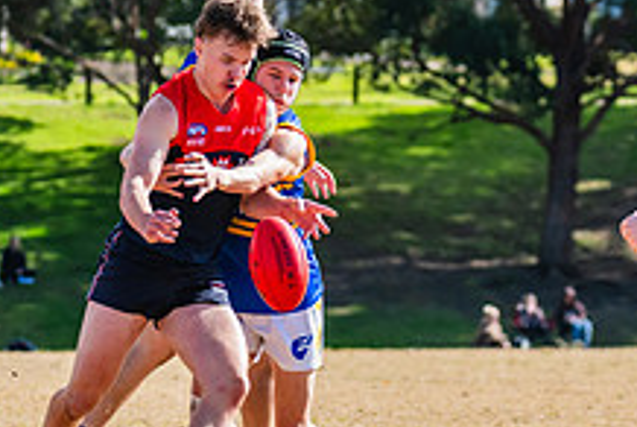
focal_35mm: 455
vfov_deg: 3.0
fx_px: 8062
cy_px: 151
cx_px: 293
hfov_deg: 4.5
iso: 640
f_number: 6.3
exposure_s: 1/1600
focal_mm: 170
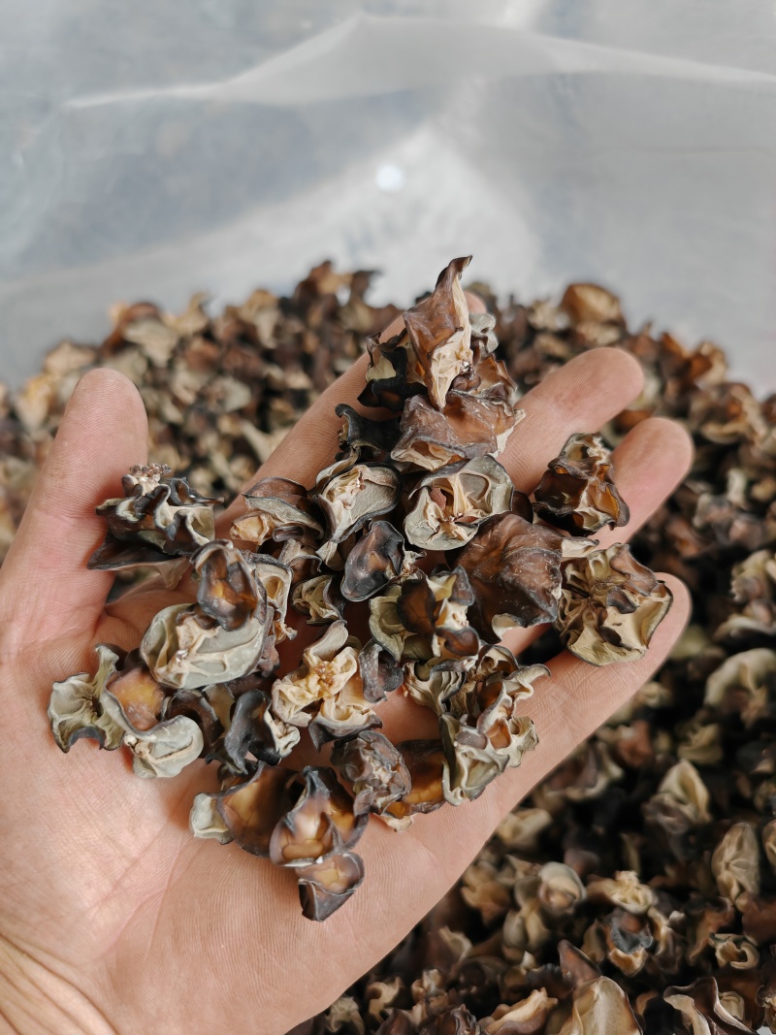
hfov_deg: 51.3
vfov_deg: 65.3
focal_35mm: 27
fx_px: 807
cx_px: 388
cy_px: 518
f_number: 1.6
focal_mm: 7.62
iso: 160
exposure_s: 1/100
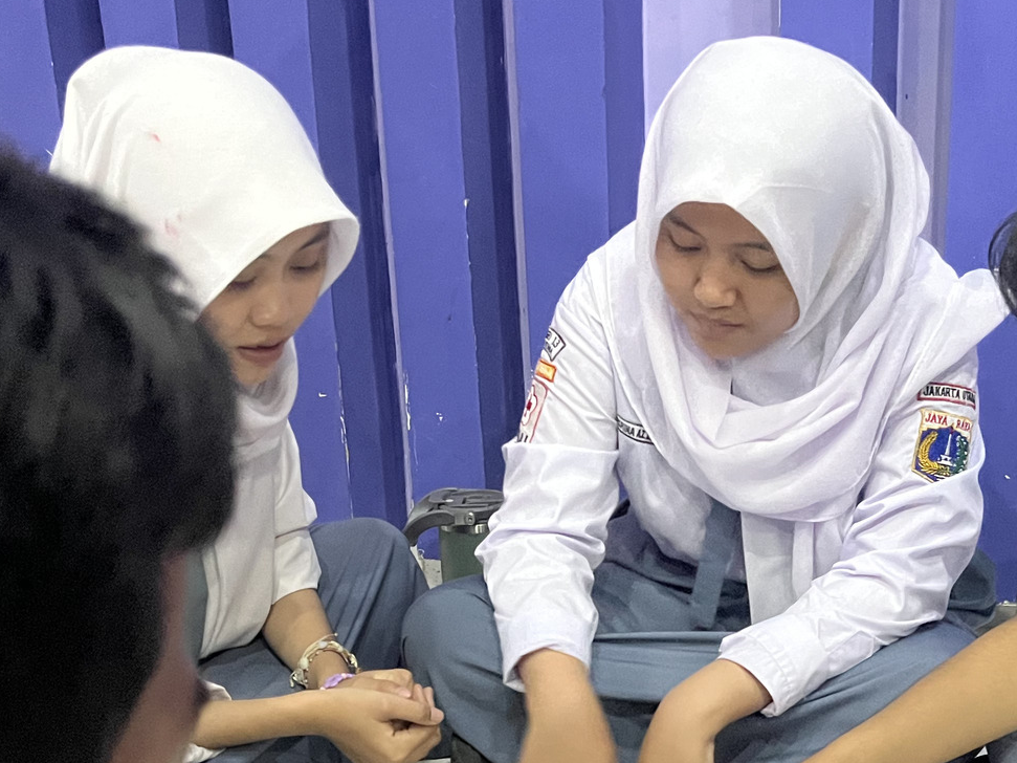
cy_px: 626
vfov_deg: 26.5
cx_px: 649
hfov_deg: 35.3
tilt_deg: -19.8
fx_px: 1586
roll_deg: +1.7
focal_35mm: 54
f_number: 1.6
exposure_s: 1/25
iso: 640
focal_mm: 5.1
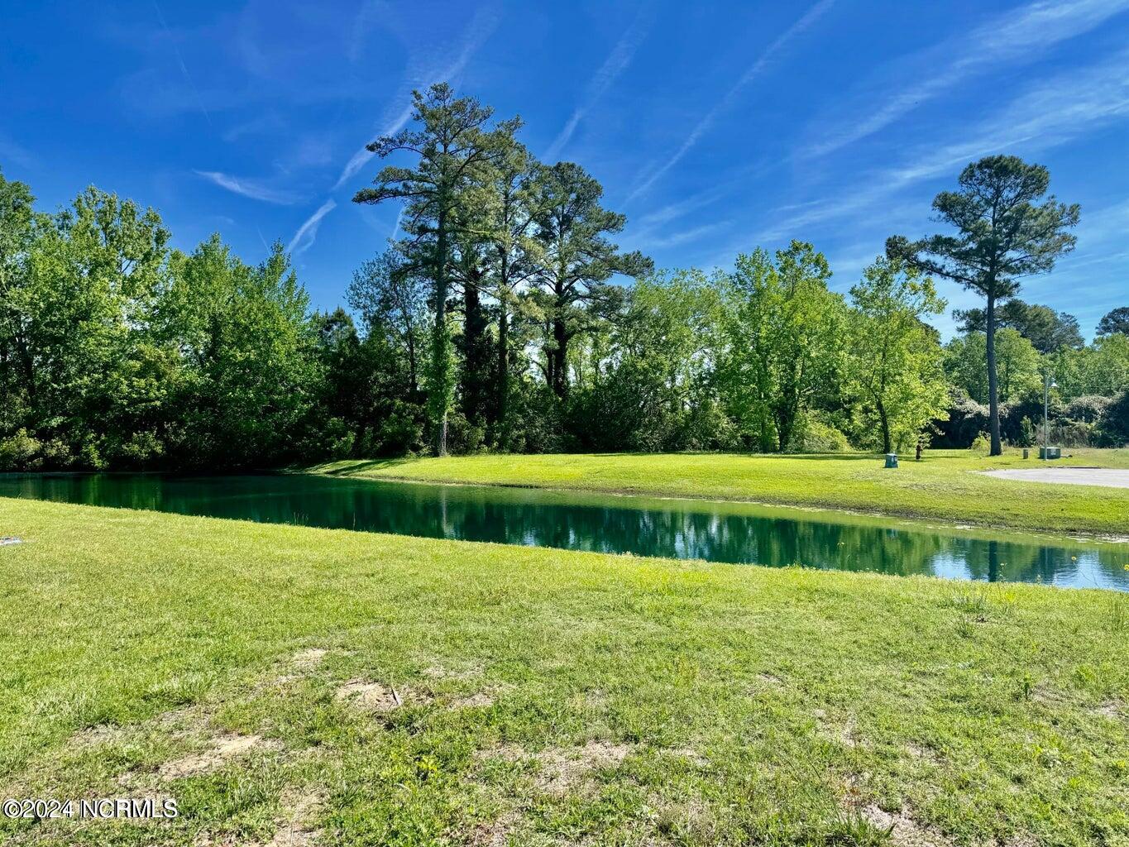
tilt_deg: -0.4
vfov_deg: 56.8
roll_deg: -0.3
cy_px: 424
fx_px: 783
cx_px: 564
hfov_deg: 71.6
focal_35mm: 24
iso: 80
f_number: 1.78
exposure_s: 1/4310
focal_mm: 6.76
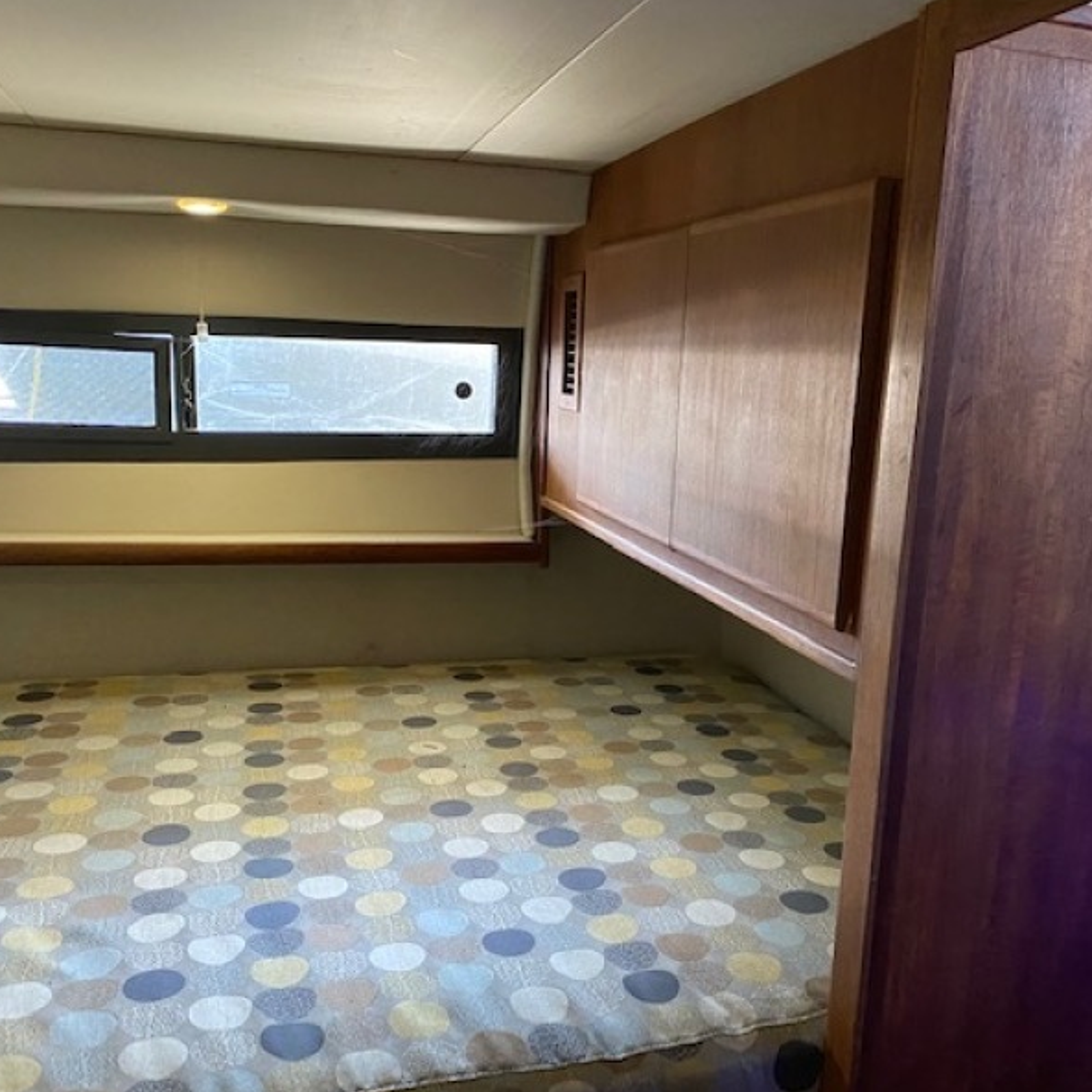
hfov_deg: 52.4
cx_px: 622
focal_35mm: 31
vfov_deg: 52.5
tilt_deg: -10.3
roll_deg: -2.8
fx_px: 1106
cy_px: 547
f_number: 1.8
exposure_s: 1/60
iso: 500
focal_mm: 4.25
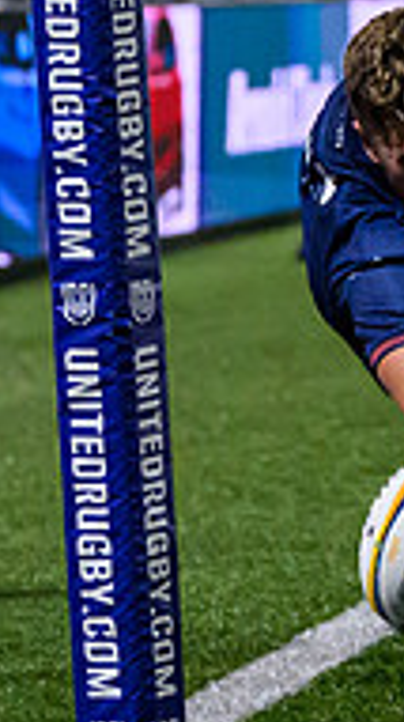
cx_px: 671
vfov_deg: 4.7
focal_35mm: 460
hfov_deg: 2.6
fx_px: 8788
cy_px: 516
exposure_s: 1/1600
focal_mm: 83
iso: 5000
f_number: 3.2
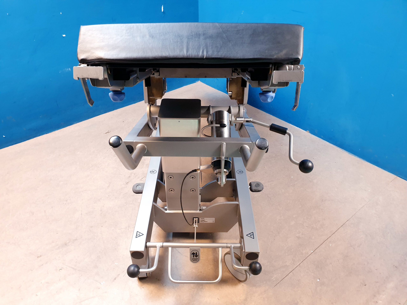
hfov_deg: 67.3
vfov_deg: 53.1
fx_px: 306
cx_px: 204
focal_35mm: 26
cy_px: 152
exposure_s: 1/25
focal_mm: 4.3
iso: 320
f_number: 2.4
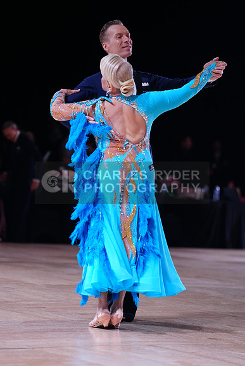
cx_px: 122
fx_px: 1408
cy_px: 183
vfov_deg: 14.9
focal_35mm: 138
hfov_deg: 9.9
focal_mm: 138
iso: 800
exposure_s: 1/500
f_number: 2.8
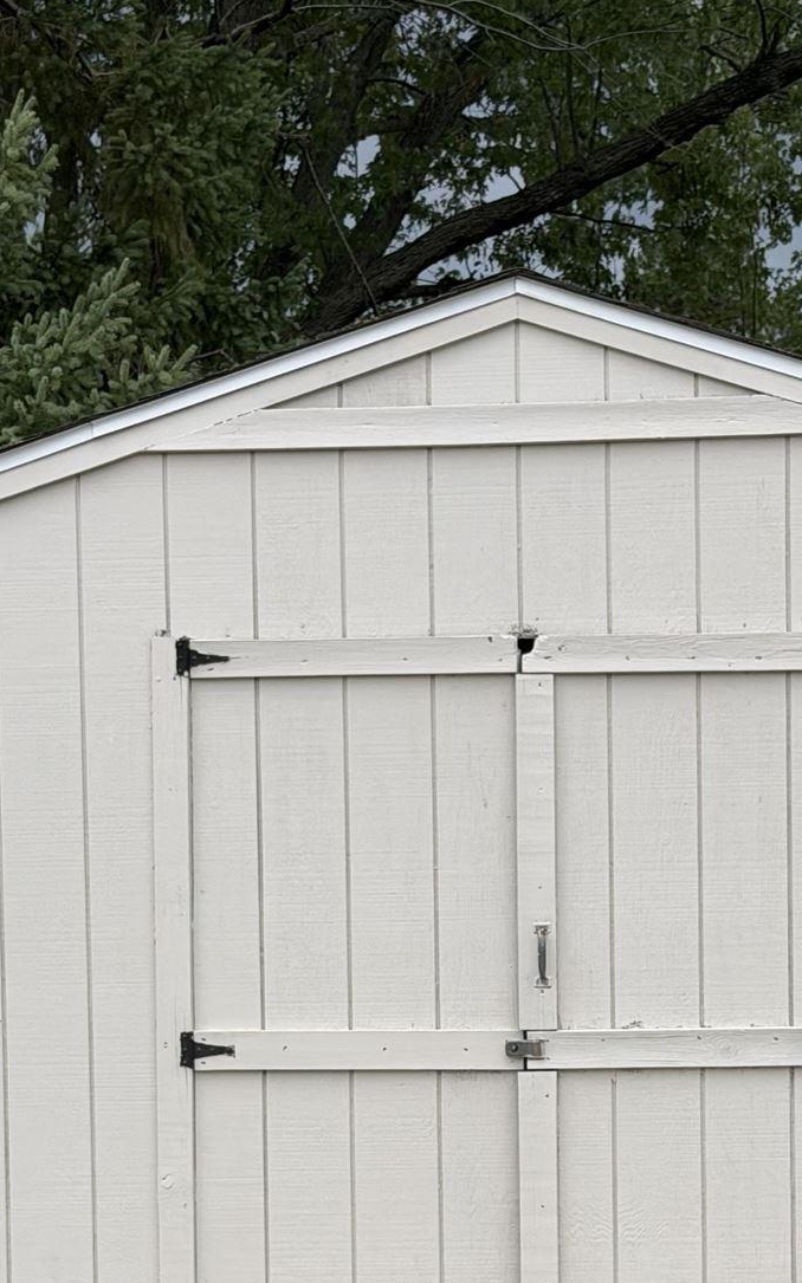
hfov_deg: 12.1
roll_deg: +0.3
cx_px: 509
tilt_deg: -2.5
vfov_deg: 19.1
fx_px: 3777
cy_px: 1061
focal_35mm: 108
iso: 64
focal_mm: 6.76
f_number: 1.78
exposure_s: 1/4098
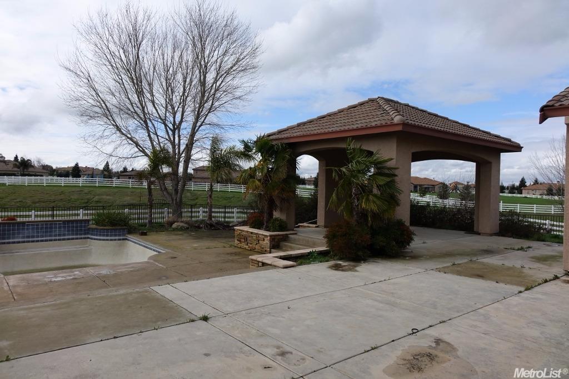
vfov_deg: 53.1
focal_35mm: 24
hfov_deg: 73.7
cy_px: 190
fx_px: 379
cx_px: 284
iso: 125
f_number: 4.5
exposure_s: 1/800
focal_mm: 8.8
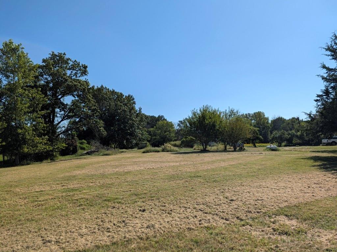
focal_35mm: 23
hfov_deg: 73.9
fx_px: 224
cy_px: 126
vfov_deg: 58.9
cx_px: 168
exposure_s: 1/1203
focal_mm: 5.28
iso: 15
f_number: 1.7
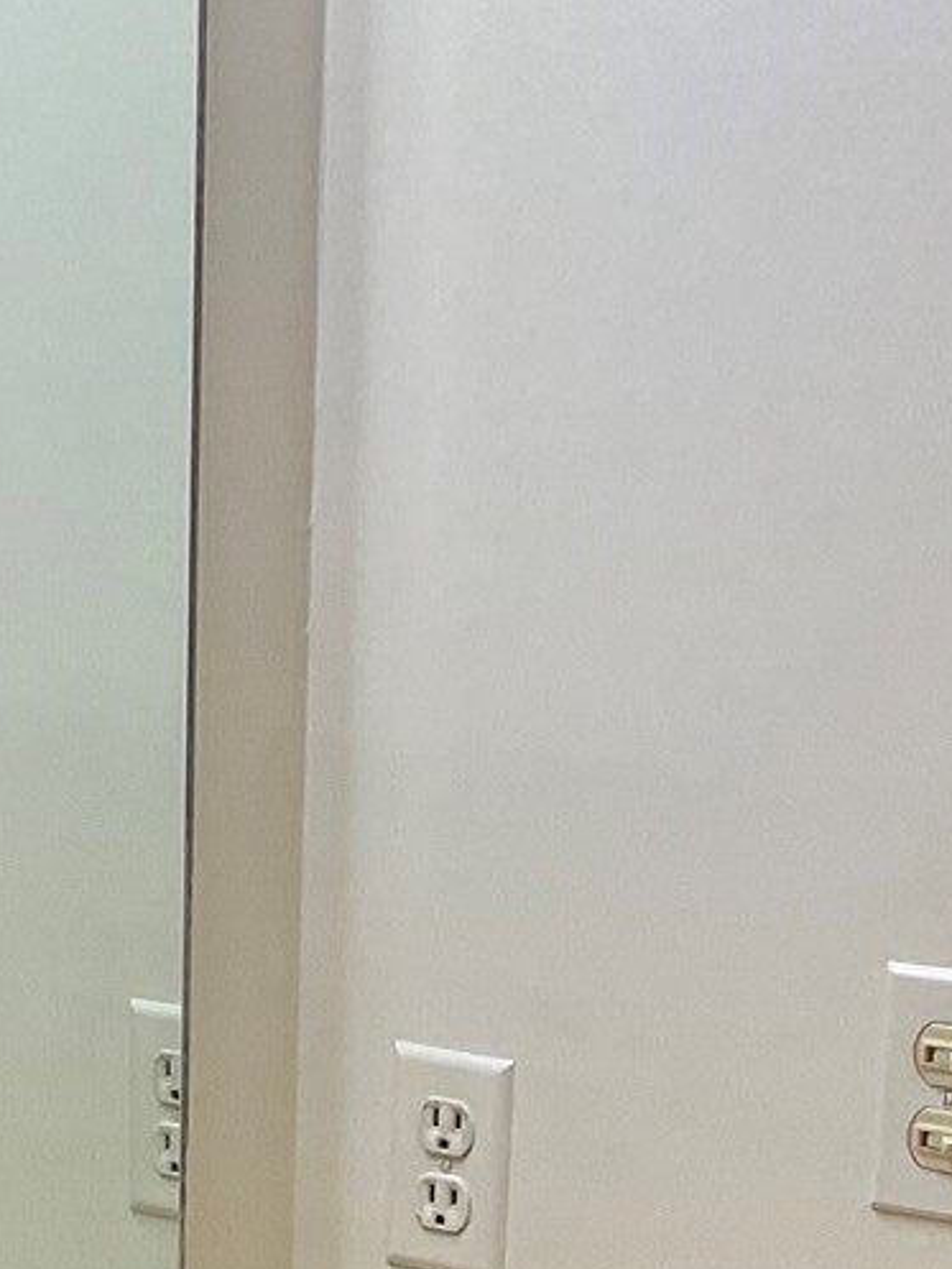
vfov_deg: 16.9
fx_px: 4105
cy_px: 1466
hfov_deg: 13.0
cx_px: -123
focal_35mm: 112
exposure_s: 1/120
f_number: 1.8
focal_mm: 3
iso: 64
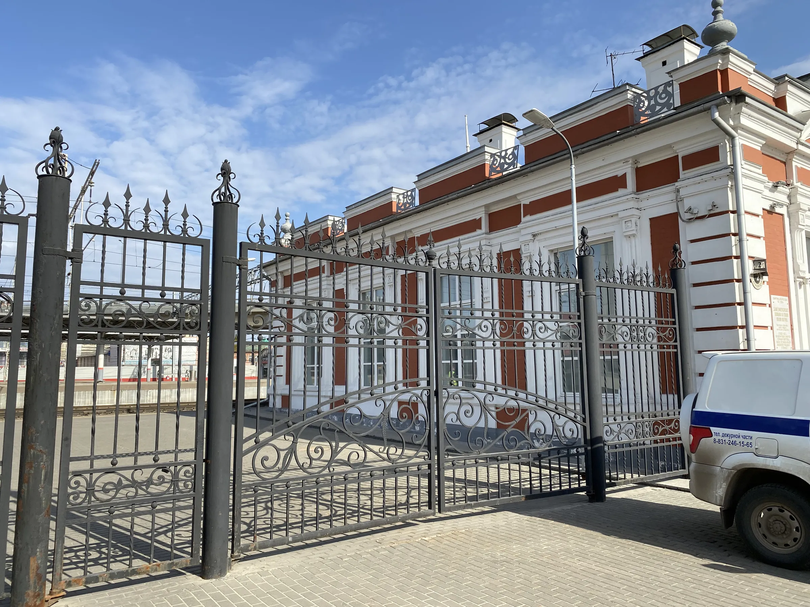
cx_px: 405
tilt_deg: +8.1
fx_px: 608
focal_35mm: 26
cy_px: 304
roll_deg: +0.0
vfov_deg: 53.1
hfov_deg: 67.3
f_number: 1.8
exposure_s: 1/2358
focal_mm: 4.25
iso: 32
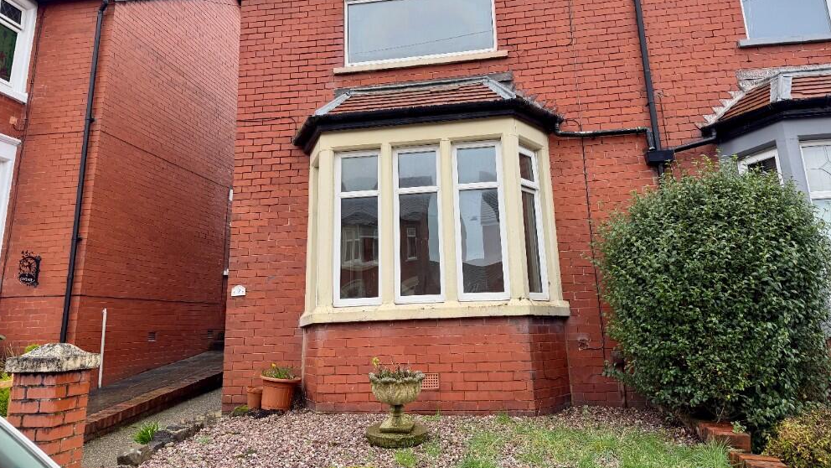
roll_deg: +1.5
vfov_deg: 42.4
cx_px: 422
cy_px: 159
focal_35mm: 27
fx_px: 595
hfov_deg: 69.9
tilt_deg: +16.1
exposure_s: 1/189
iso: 80
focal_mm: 6.76
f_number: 1.78
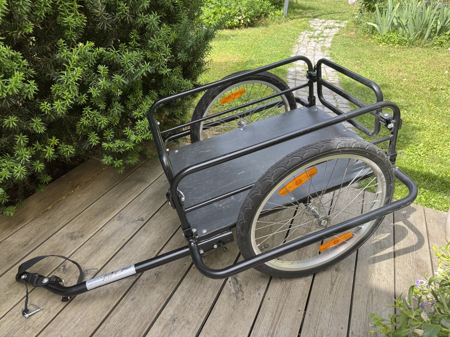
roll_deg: -3.6
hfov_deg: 71.6
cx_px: 225
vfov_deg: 56.8
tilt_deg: -33.4
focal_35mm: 24
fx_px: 312
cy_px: 168
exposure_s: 1/464
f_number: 1.78
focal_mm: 6.76
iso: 80
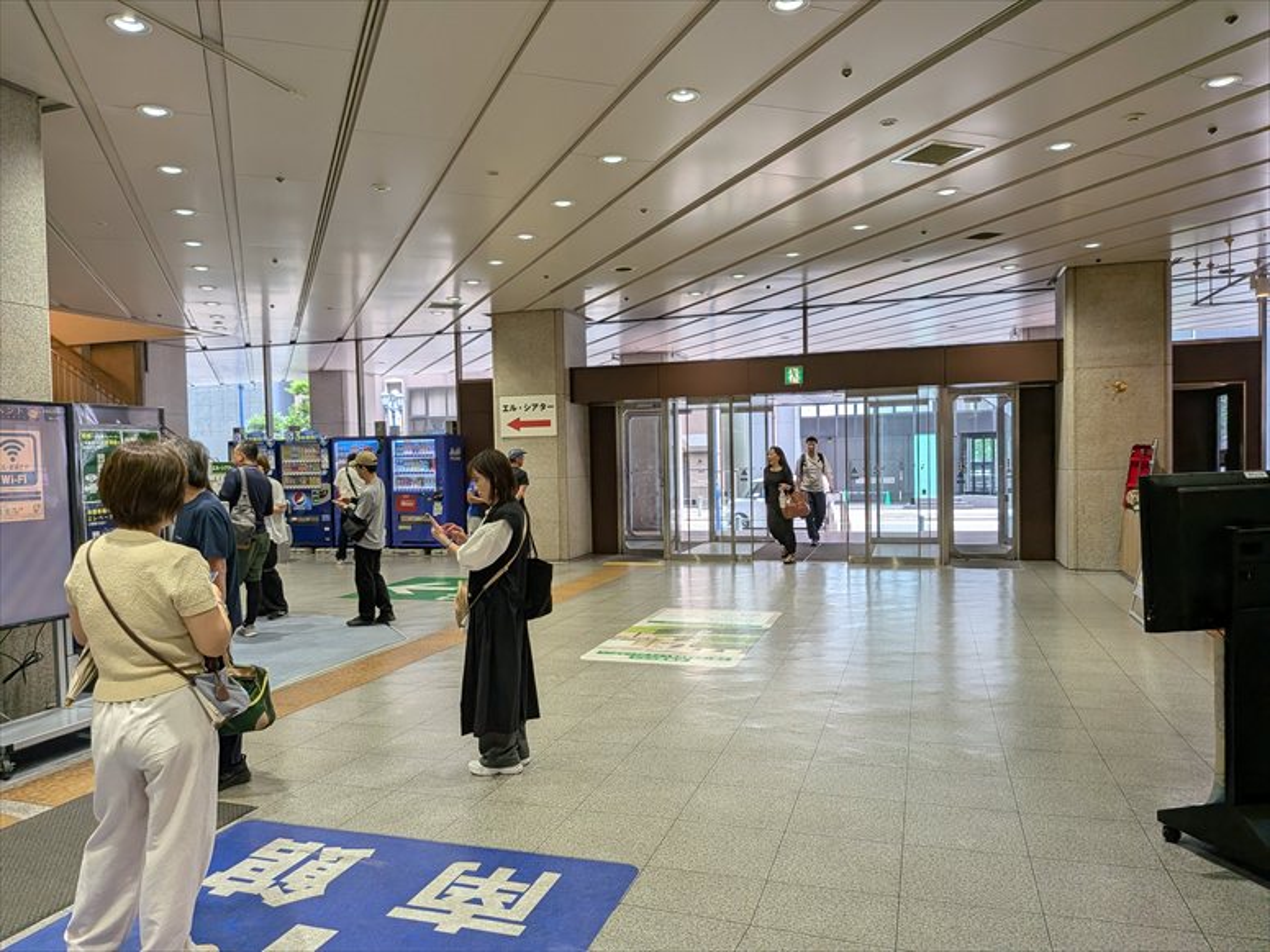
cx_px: 635
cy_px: 476
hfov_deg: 71.6
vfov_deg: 56.8
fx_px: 880
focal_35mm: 24
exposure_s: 1/120
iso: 54
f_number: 1.7
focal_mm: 4.53
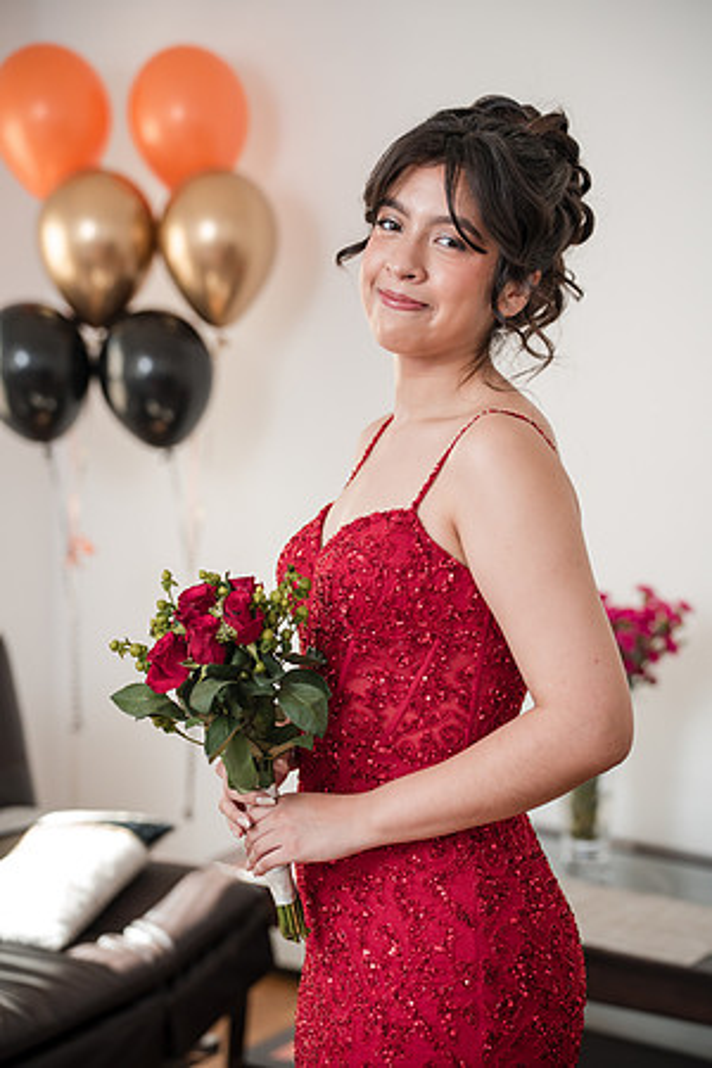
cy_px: 534
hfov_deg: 17.9
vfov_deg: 26.7
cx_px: 356
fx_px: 2254
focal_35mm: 76
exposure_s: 1/250
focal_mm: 76
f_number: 3.2
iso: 1000
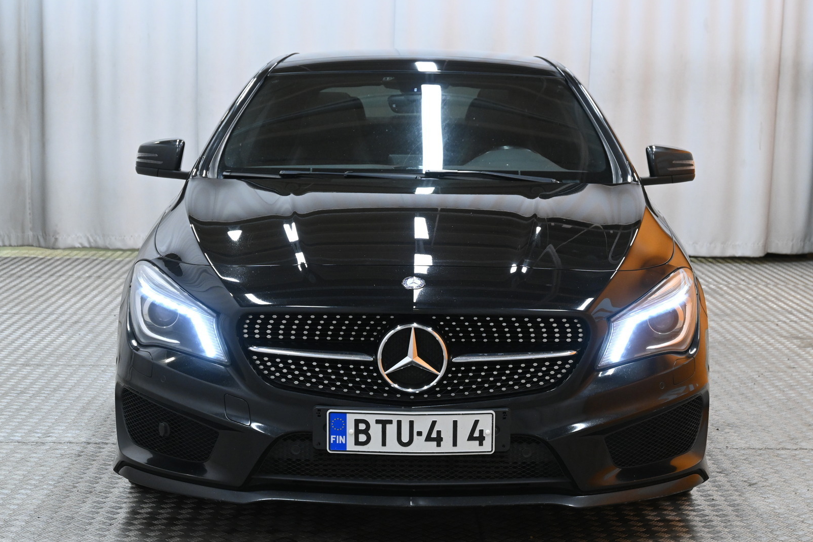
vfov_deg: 19.5
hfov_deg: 28.8
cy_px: 269
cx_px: 411
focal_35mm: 70
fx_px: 1581
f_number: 6
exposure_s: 1/80
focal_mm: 46
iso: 1800
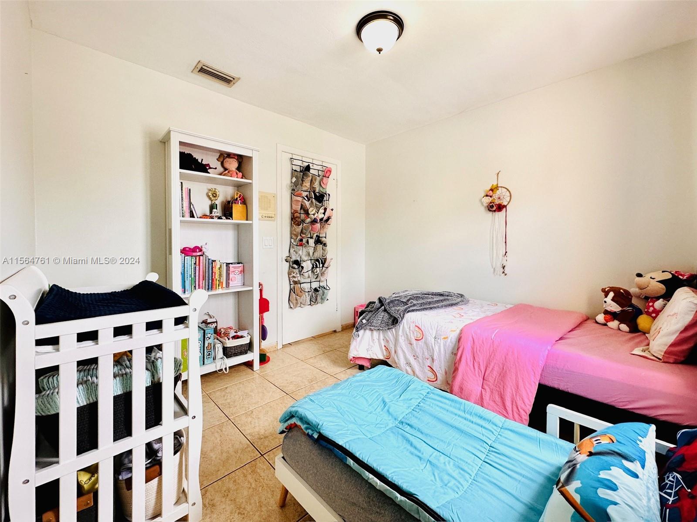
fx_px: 282
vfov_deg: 85.7
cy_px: 261
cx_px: 348
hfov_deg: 102.1
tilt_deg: -2.7
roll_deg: -0.1
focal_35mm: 14
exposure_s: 1/120
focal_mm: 2.22
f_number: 2.2
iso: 125
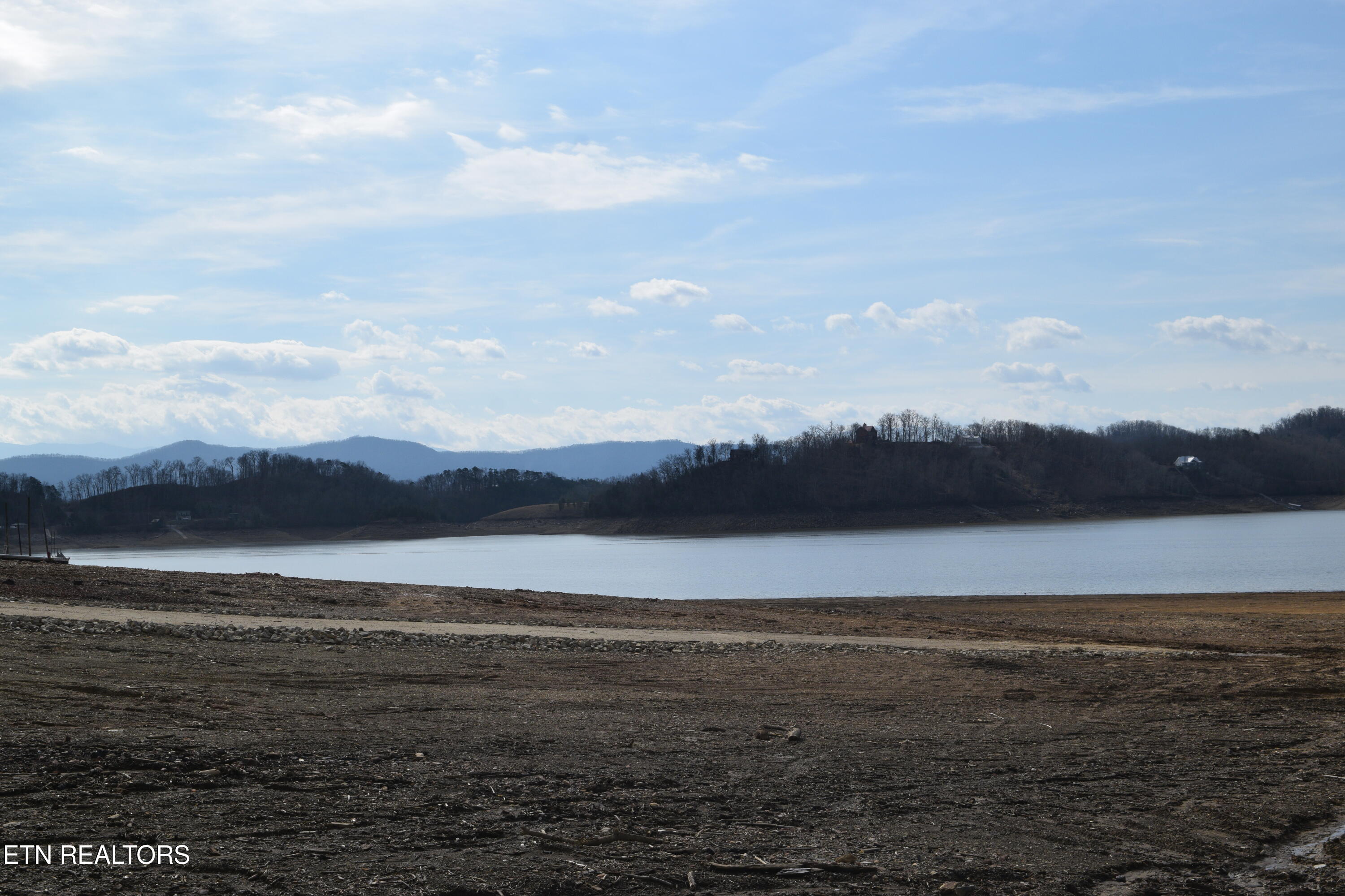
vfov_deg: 25.8
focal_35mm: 52
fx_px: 1961
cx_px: 672
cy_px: 448
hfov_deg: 37.9
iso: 200
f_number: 13
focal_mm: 35
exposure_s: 1/640
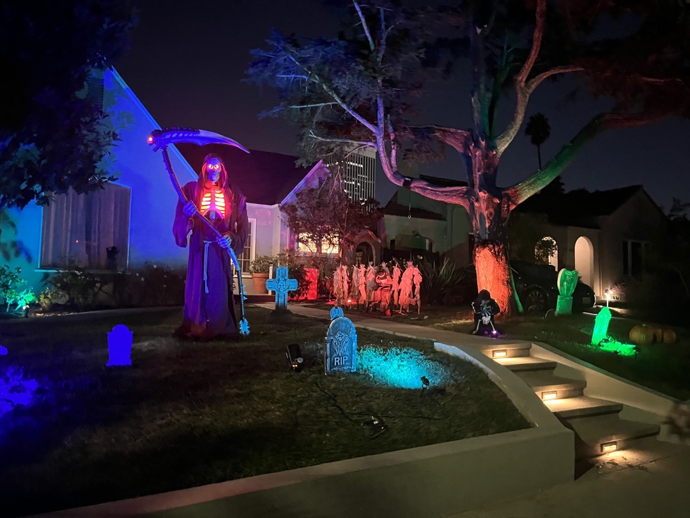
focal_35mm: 26
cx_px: 345
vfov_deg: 53.1
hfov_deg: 67.3
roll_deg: -1.1
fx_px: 518
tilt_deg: +4.2
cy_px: 259
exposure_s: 1/17
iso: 3200
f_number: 1.6
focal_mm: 5.1
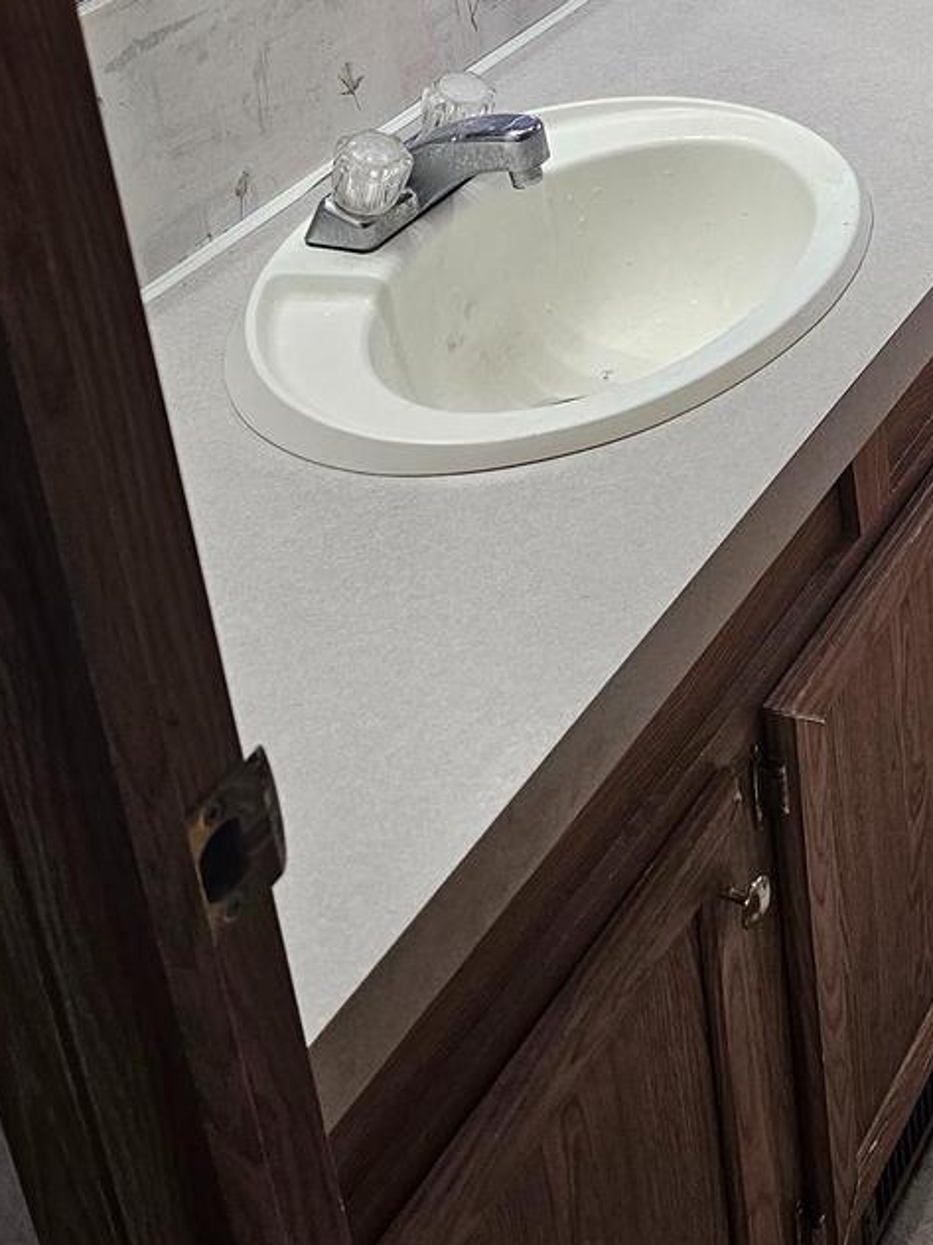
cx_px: 1111
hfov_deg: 23.8
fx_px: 2013
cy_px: -32
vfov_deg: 31.5
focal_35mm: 56
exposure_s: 1/120
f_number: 1.7
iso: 160
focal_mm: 6.3
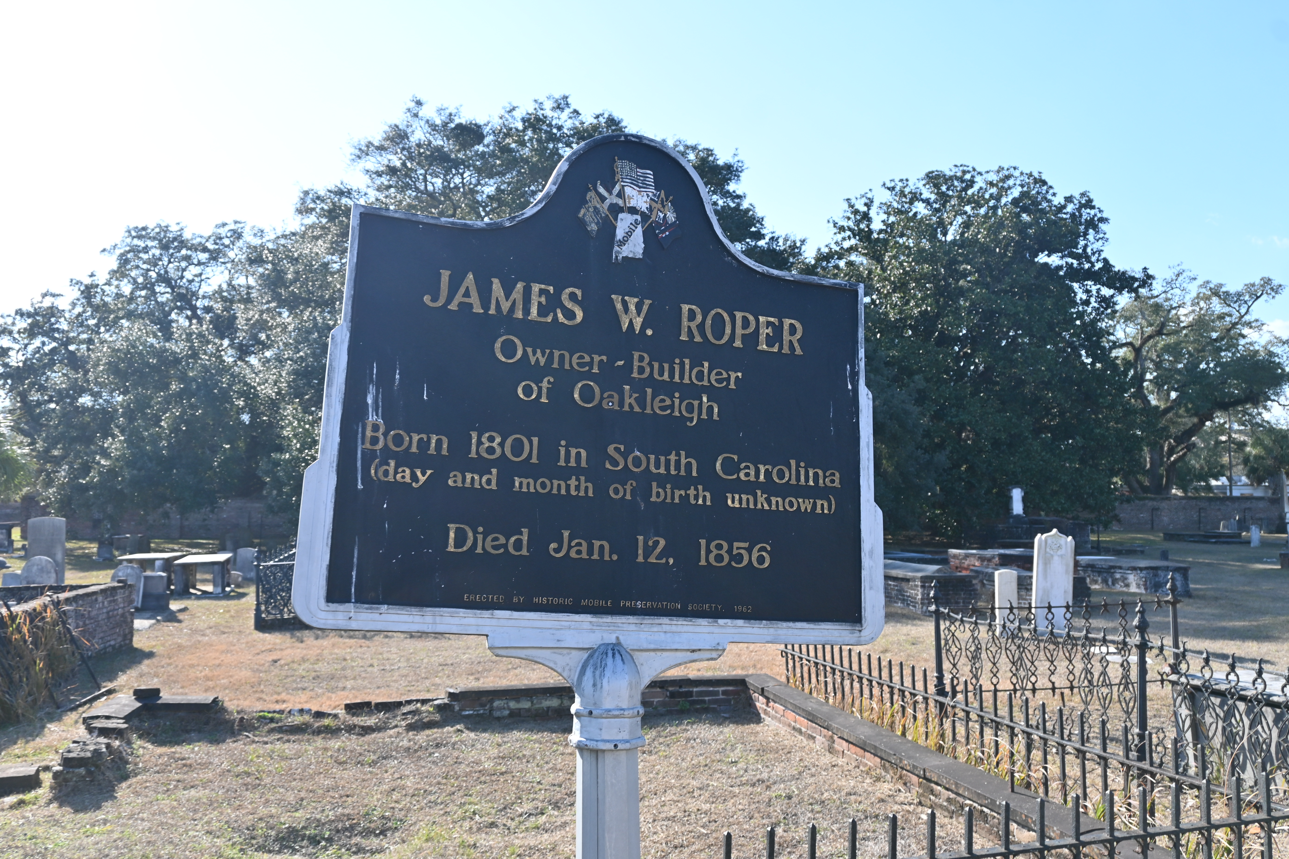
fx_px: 1047
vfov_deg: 44.6
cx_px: 644
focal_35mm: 29
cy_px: 430
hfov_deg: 63.2
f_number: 5.6
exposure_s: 1/250
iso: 110
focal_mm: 19.5
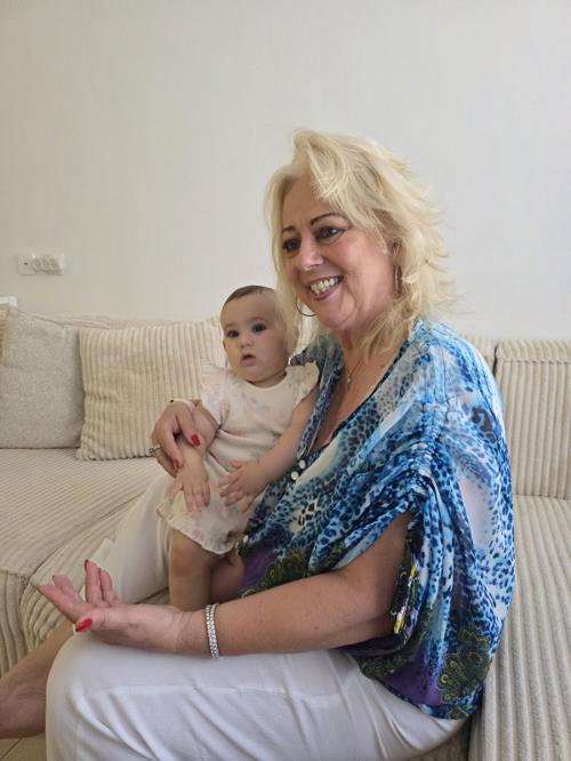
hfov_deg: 58.9
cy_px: 380
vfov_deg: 73.9
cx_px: 286
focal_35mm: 23
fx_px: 506
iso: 500
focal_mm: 6.3
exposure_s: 1/100
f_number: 1.7
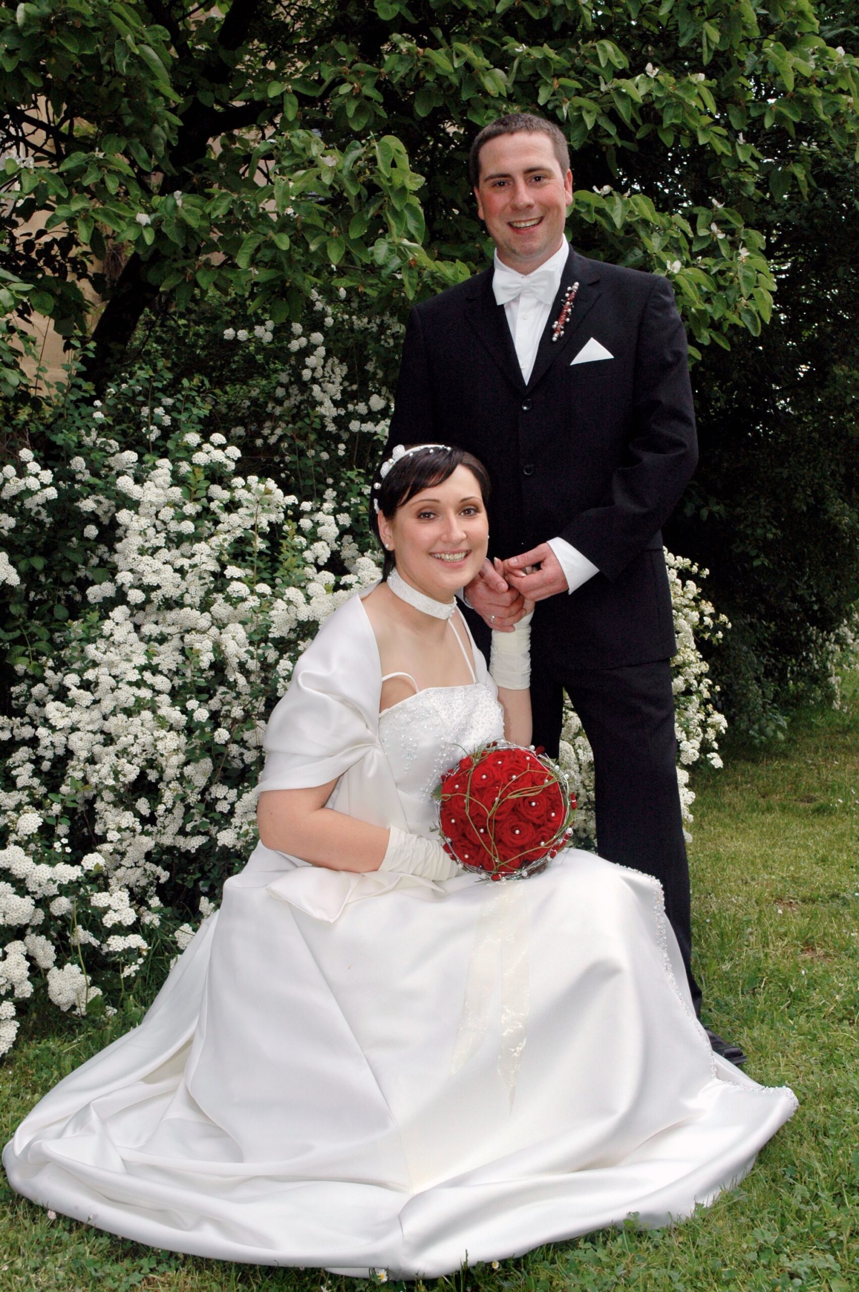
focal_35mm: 44
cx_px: 430
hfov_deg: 30.8
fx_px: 1560
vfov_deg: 45.0
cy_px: 646
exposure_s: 1/250
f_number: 9
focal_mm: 29
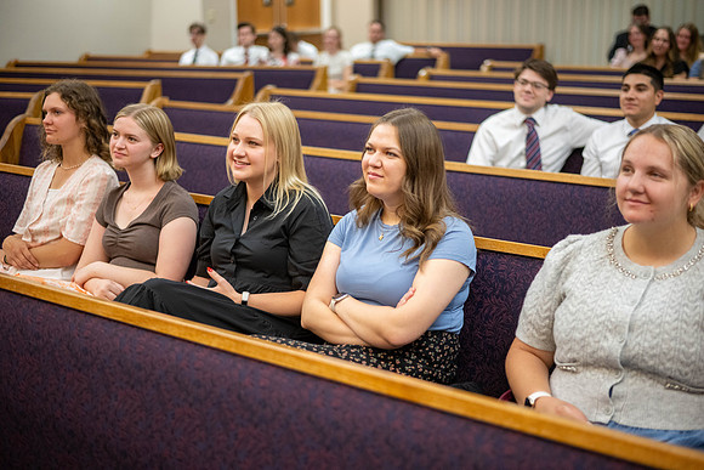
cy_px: 235
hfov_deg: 39.6
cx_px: 352
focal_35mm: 50
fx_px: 978
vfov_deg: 27.0
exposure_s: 1/400
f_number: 1.8
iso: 1600
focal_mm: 50
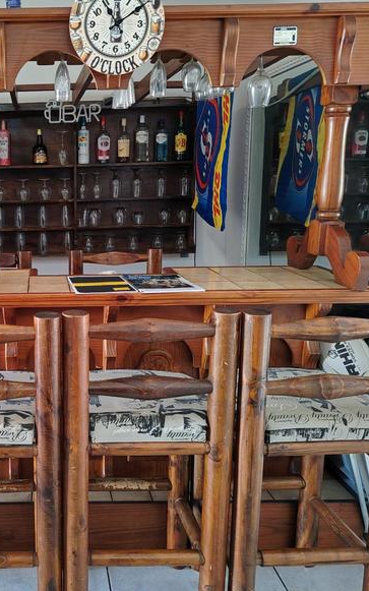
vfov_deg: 55.3
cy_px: 288
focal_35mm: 35
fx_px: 563
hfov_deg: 34.3
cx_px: 37
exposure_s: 1/25
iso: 369
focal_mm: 5.25
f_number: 1.75
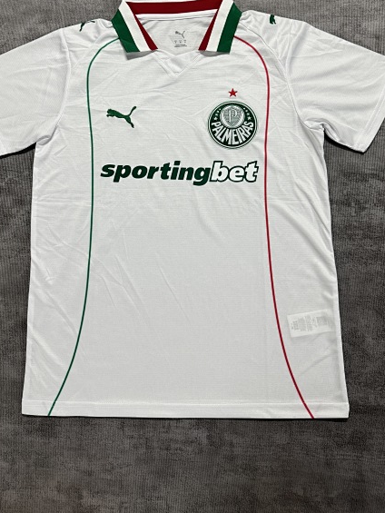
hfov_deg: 41.8
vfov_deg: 52.7
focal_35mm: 34
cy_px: 164
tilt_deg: -79.1
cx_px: 173
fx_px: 504
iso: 200
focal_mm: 6.76
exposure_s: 1/100
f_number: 1.78
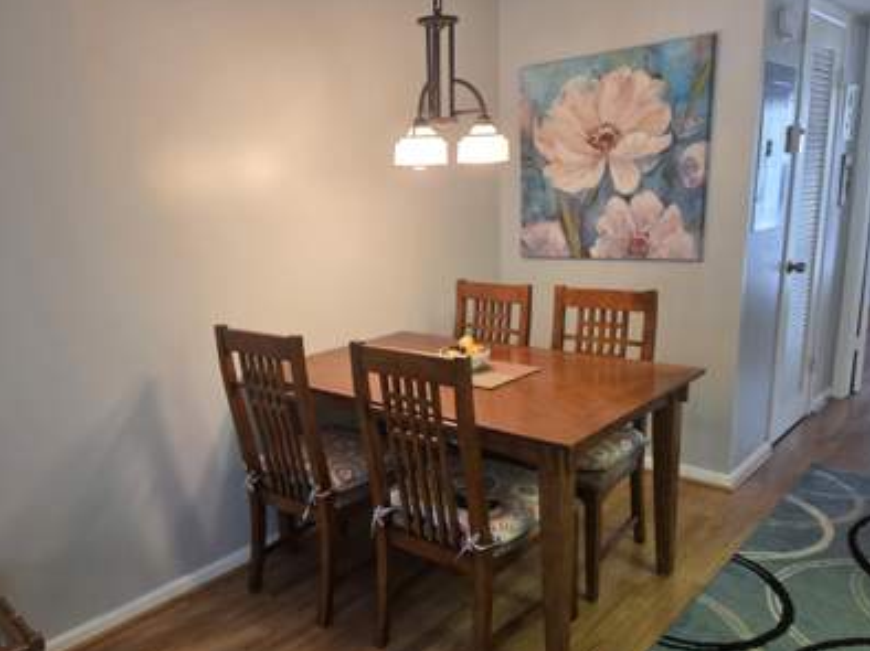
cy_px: 372
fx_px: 703
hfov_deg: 63.3
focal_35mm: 28
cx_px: 386
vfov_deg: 49.5
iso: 320
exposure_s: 1/120
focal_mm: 5.4
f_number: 1.8
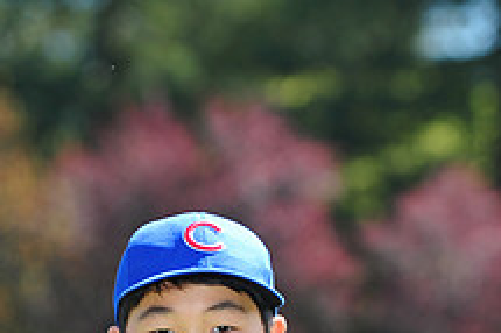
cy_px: 431
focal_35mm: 364
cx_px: 117
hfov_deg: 5.7
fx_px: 5062
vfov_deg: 3.8
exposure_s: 1/640
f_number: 4.5
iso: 250
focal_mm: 135
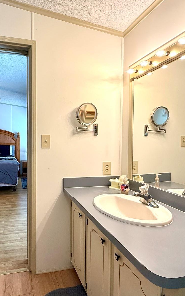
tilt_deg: -2.2
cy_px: 148
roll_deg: +0.7
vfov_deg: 85.1
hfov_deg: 57.6
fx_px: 161
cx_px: 54
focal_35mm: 20
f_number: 2.2
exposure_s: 1/120
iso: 125
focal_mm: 2.22
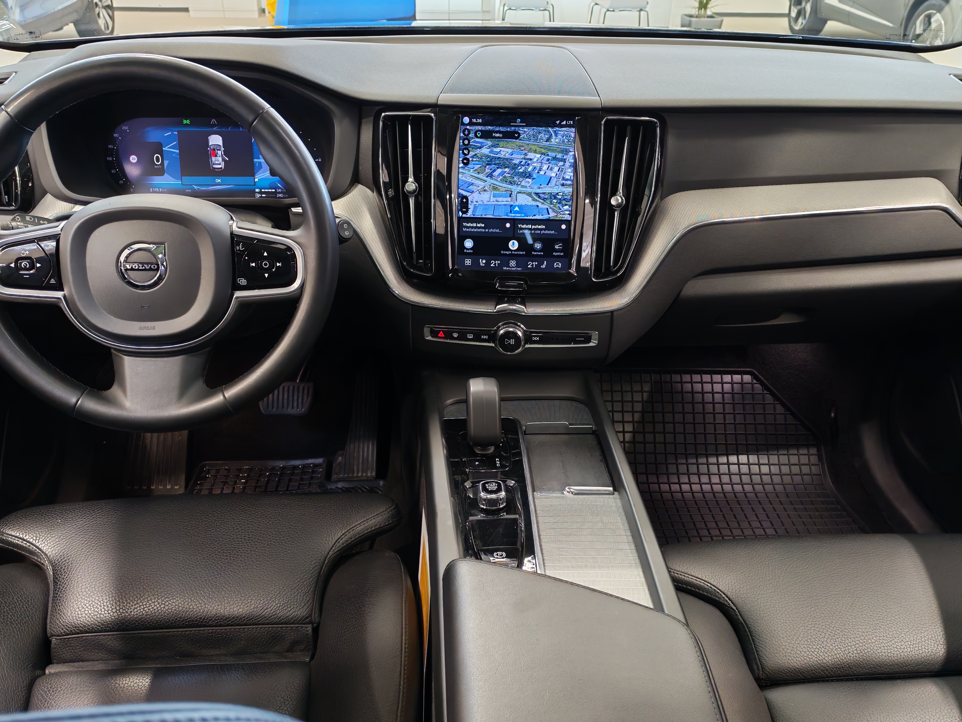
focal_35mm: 31
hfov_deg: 58.4
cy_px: 361
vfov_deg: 45.4
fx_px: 862
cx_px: 481
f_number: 1.9
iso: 709
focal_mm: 6.12
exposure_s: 1/50
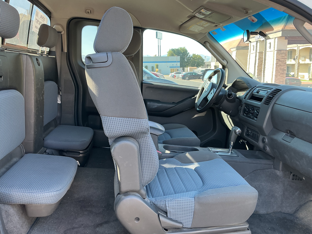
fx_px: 261
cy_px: 117
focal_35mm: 29
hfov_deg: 61.7
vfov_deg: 48.2
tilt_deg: -11.7
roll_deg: +0.4
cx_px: 156
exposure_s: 1/120
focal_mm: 3
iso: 50
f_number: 1.8
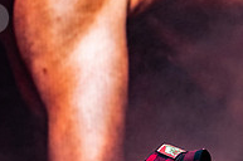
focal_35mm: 601
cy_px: 176
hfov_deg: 3.4
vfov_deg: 2.3
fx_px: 4050
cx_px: 179
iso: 1100
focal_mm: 200
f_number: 5.6
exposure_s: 1/640
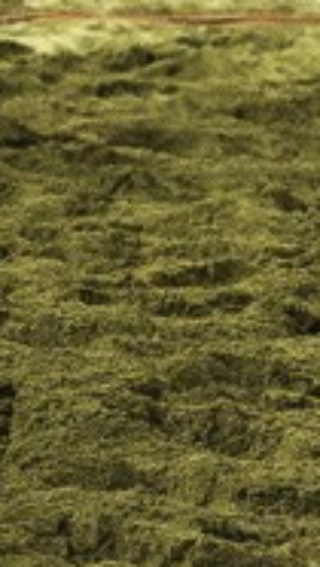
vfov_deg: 3.2
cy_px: -578
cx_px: 1801
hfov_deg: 1.8
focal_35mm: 670
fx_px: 10079
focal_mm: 93
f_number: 3.5
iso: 2000
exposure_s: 1/640
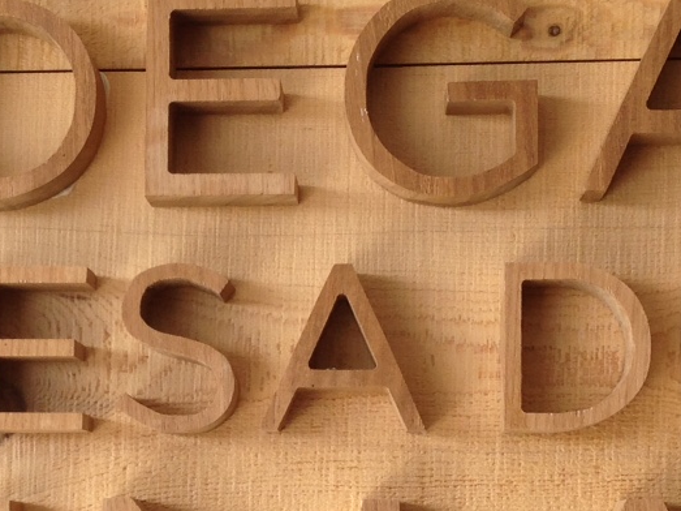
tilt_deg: +3.5
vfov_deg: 14.3
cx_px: 193
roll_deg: -1.2
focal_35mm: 103
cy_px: 420
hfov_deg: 19.0
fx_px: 2026
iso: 50
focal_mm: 4.12
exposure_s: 1/188
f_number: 2.4
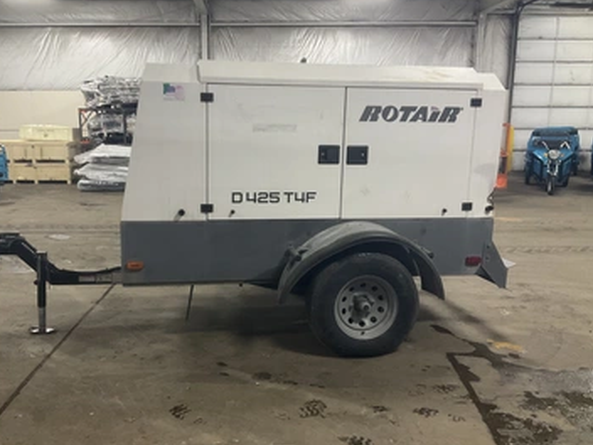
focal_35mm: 33
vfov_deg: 42.9
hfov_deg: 55.2
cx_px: 258
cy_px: 228
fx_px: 565
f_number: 1.8
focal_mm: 3
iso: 160
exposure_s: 1/60
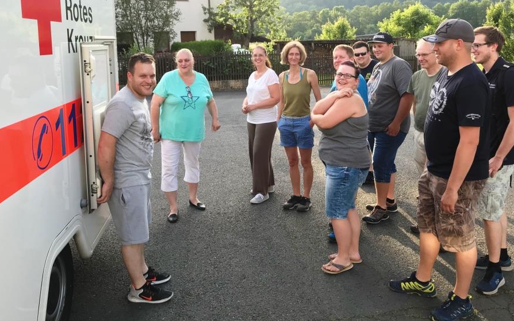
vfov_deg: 36.8
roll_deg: +1.7
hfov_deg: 56.7
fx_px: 476
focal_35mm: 34
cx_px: 268
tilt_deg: -5.9
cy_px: 104
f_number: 1.8
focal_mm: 3.99
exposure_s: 1/154
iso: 20
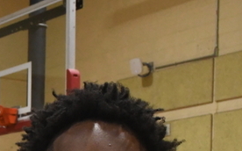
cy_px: 274
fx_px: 1048
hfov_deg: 12.5
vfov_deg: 7.9
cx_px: -132
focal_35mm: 159
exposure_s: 1/100
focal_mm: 28
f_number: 9
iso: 3200
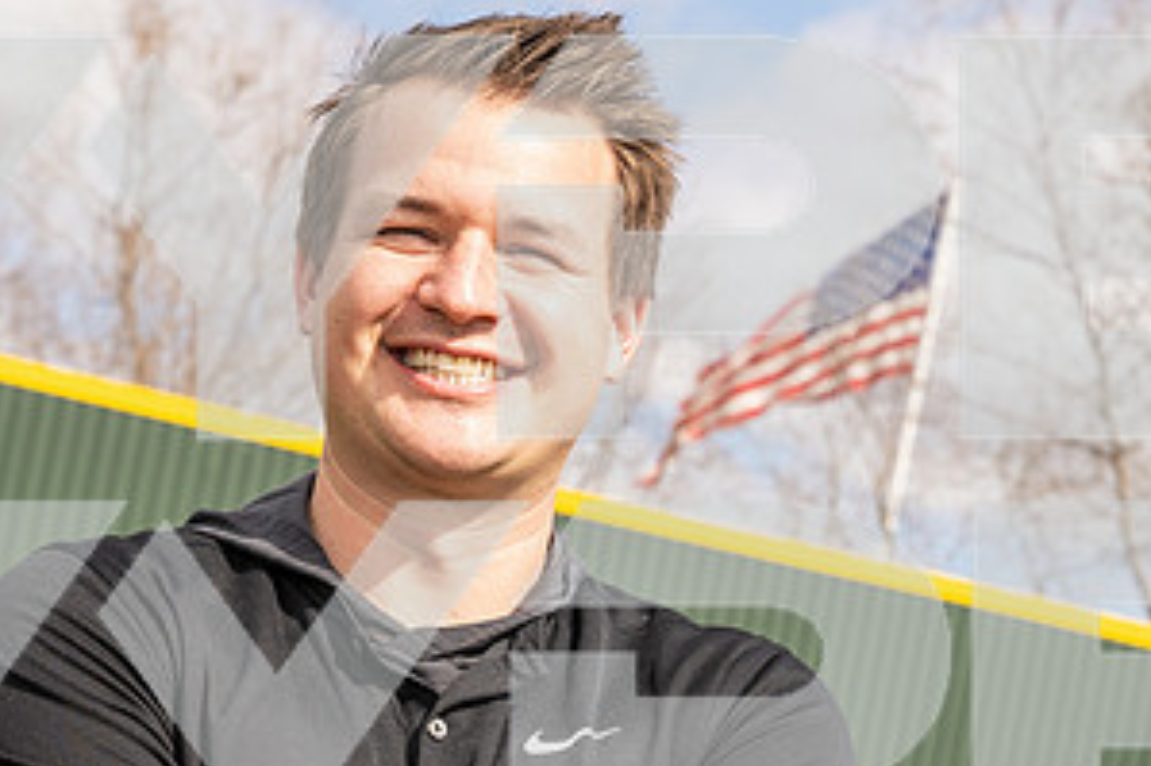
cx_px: 469
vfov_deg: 11.0
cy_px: 729
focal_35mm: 124
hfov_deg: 16.5
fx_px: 3962
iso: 100
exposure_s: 1/125
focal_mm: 62
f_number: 8
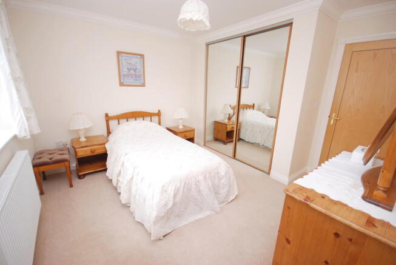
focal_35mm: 15
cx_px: 198
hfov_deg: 100.3
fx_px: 165
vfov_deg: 77.5
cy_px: 132
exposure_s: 1/2
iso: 100
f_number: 4
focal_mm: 10
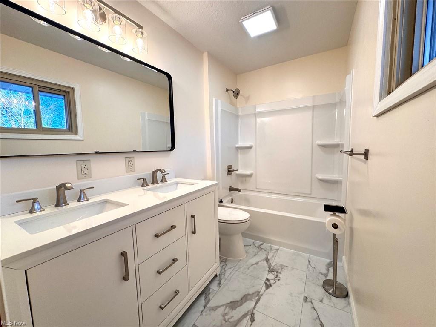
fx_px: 176
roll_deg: +1.1
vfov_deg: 85.7
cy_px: 164
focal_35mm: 14
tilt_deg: -4.7
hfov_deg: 102.1
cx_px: 218
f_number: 2.2
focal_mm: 2.22
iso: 80
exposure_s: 1/120
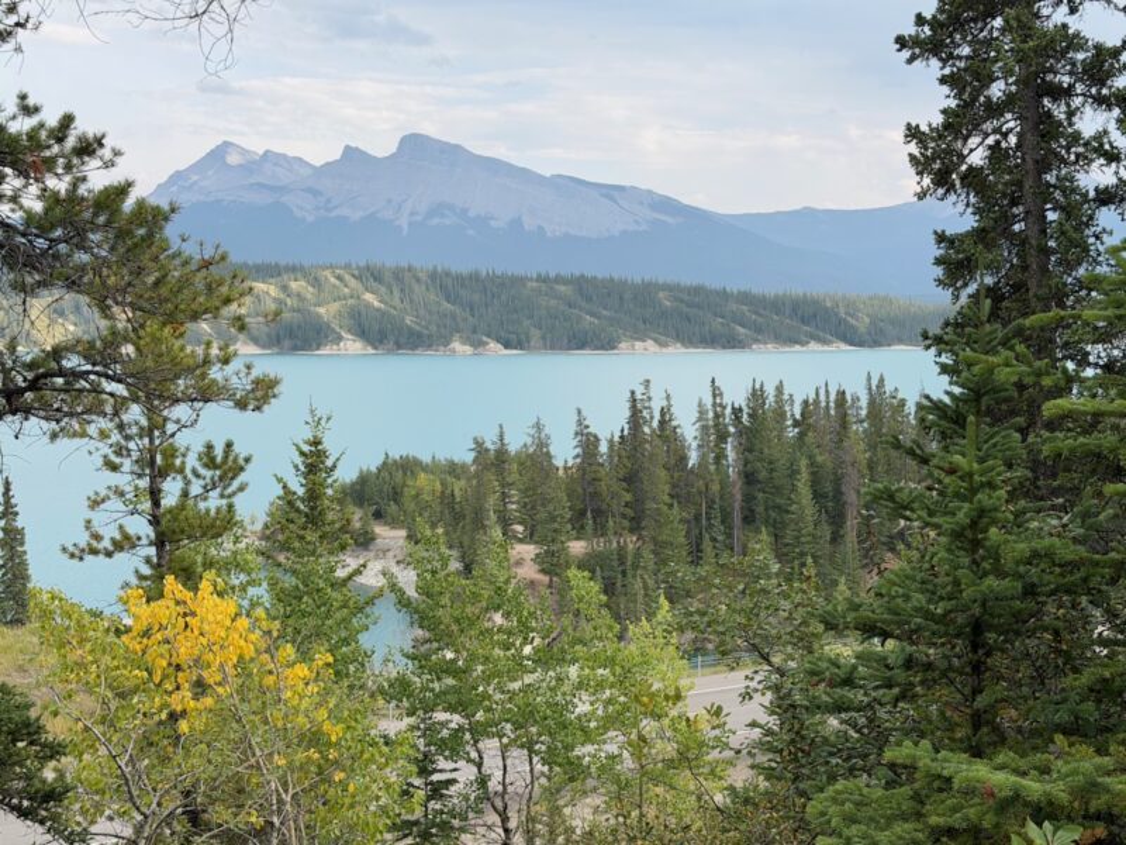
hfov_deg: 39.7
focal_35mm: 48
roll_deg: -2.3
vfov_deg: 30.3
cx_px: 563
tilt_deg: -4.6
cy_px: 422
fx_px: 1561
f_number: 1.78
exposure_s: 1/1715
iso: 64
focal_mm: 6.76
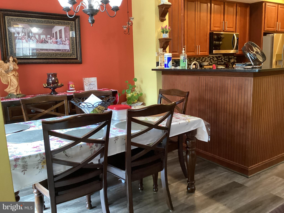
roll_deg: +0.6
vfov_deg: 45.4
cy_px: 106
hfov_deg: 58.4
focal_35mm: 31
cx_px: 142
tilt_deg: -10.1
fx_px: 254
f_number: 2.4
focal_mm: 3.3
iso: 400
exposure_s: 1/60
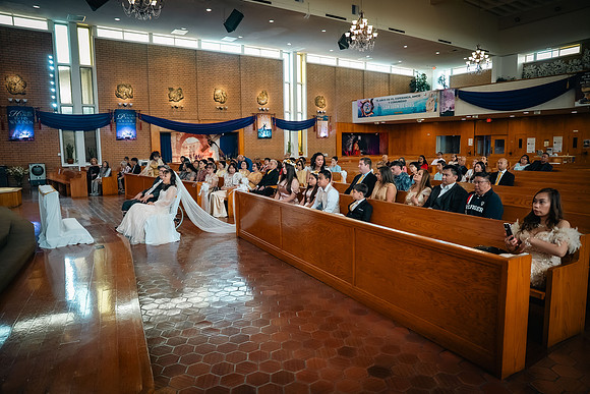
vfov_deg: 53.2
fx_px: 393
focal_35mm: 24
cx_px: 295
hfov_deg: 73.7
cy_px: 197
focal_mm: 24
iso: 800
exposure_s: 1/200
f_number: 2.8
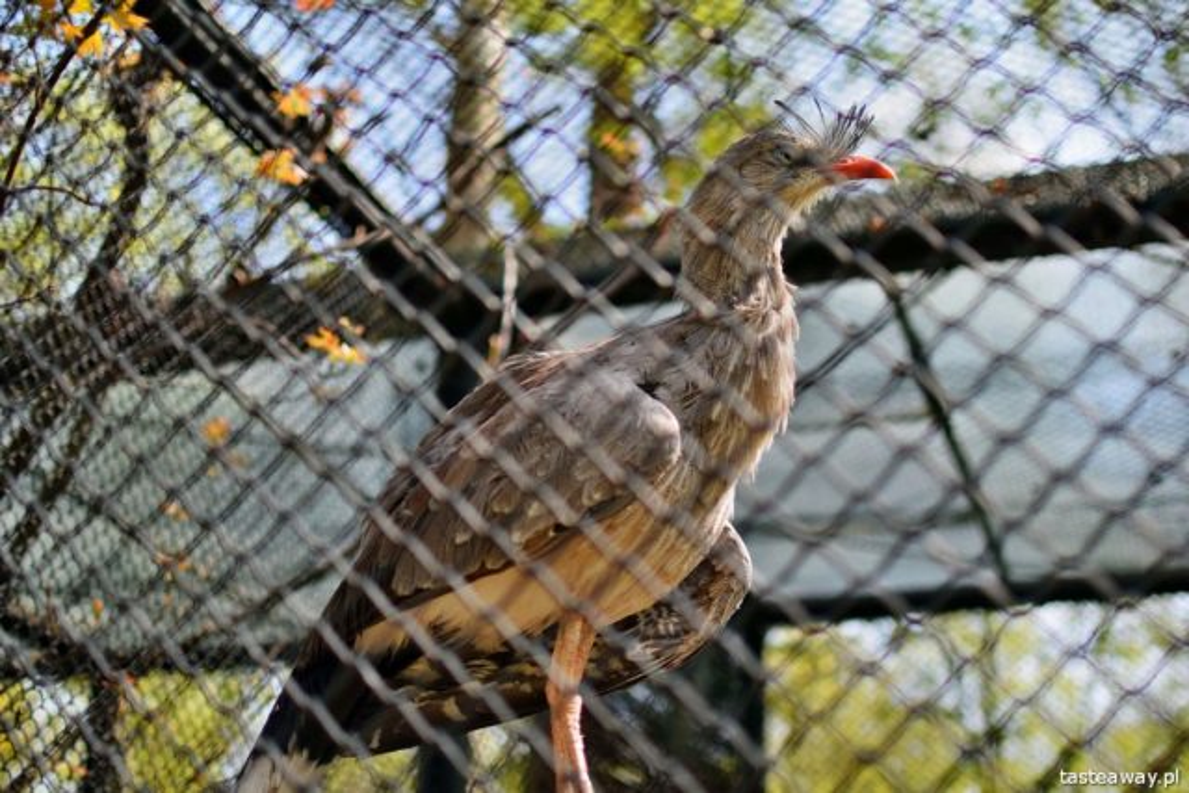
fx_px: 1734
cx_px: 594
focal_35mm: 52
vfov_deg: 25.8
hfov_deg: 37.8
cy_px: 396
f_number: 1.8
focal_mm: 35
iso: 100
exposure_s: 1/1000
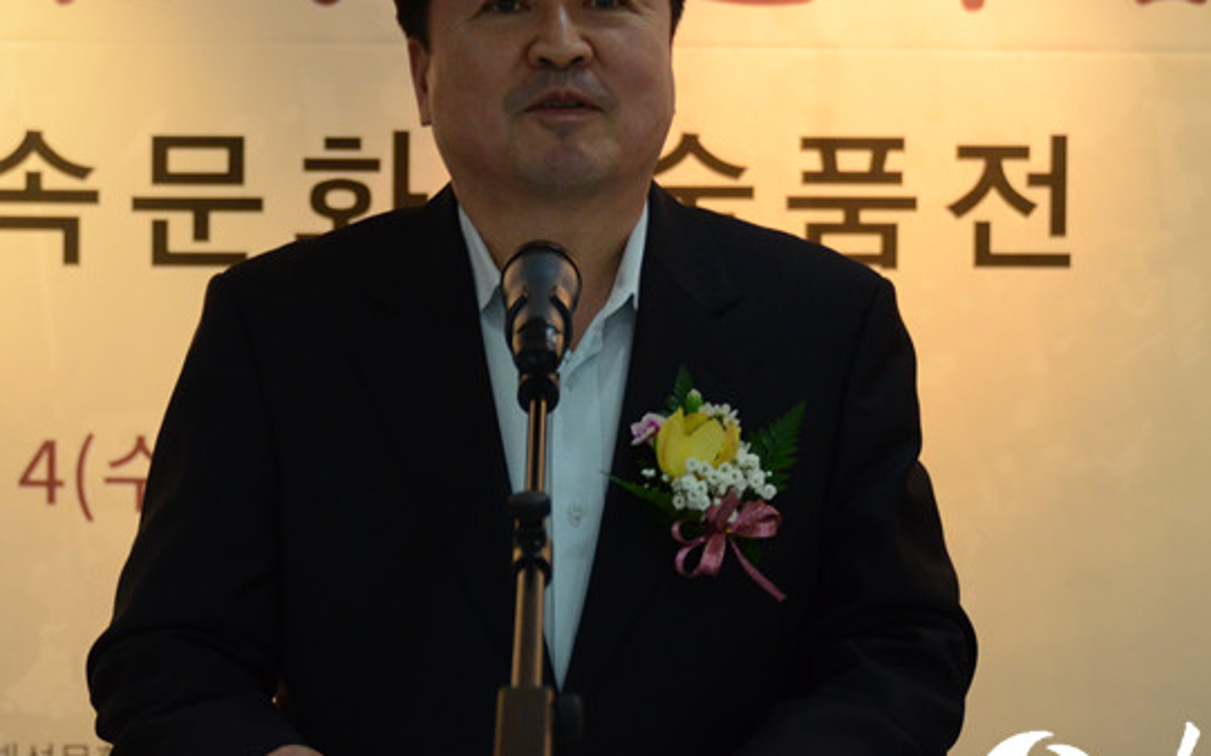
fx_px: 4884
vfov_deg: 8.9
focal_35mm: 148
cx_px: 562
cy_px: 333
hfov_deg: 14.1
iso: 1600
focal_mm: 70
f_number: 5
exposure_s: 1/30
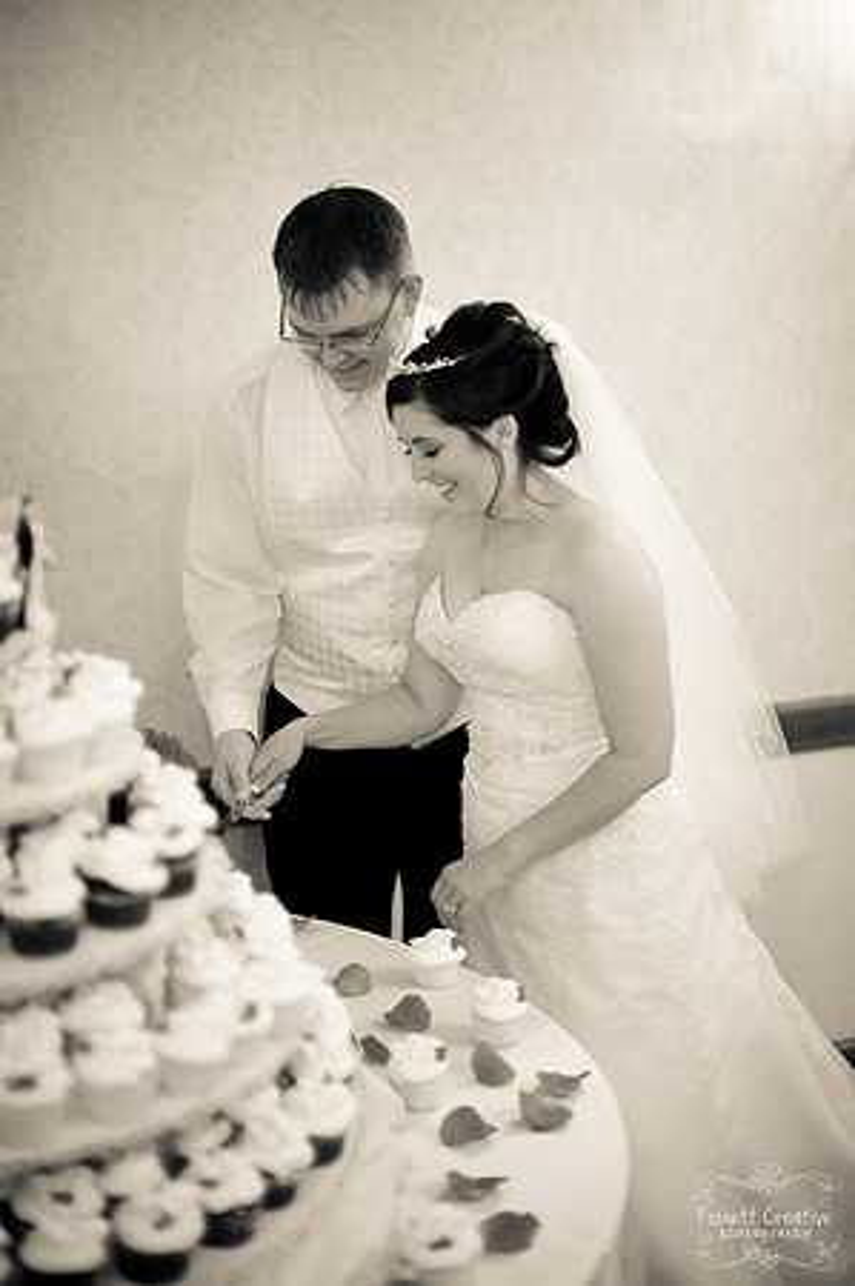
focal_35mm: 50
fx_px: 1785
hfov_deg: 26.9
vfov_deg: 39.6
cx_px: 428
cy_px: 643
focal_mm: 50
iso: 4000
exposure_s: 1/60
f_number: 1.4
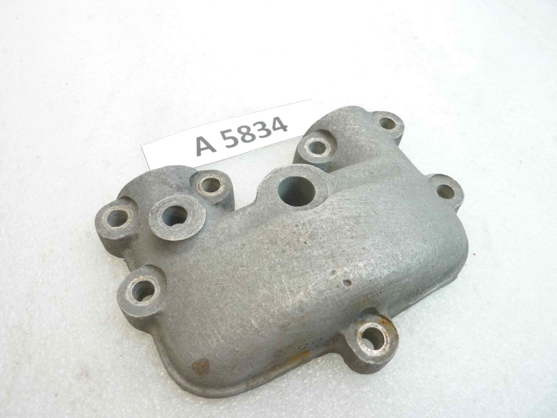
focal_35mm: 25
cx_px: 278
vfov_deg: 54.9
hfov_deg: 69.4
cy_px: 209
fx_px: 402
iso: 80
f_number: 3.3
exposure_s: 1/15
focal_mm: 4.1
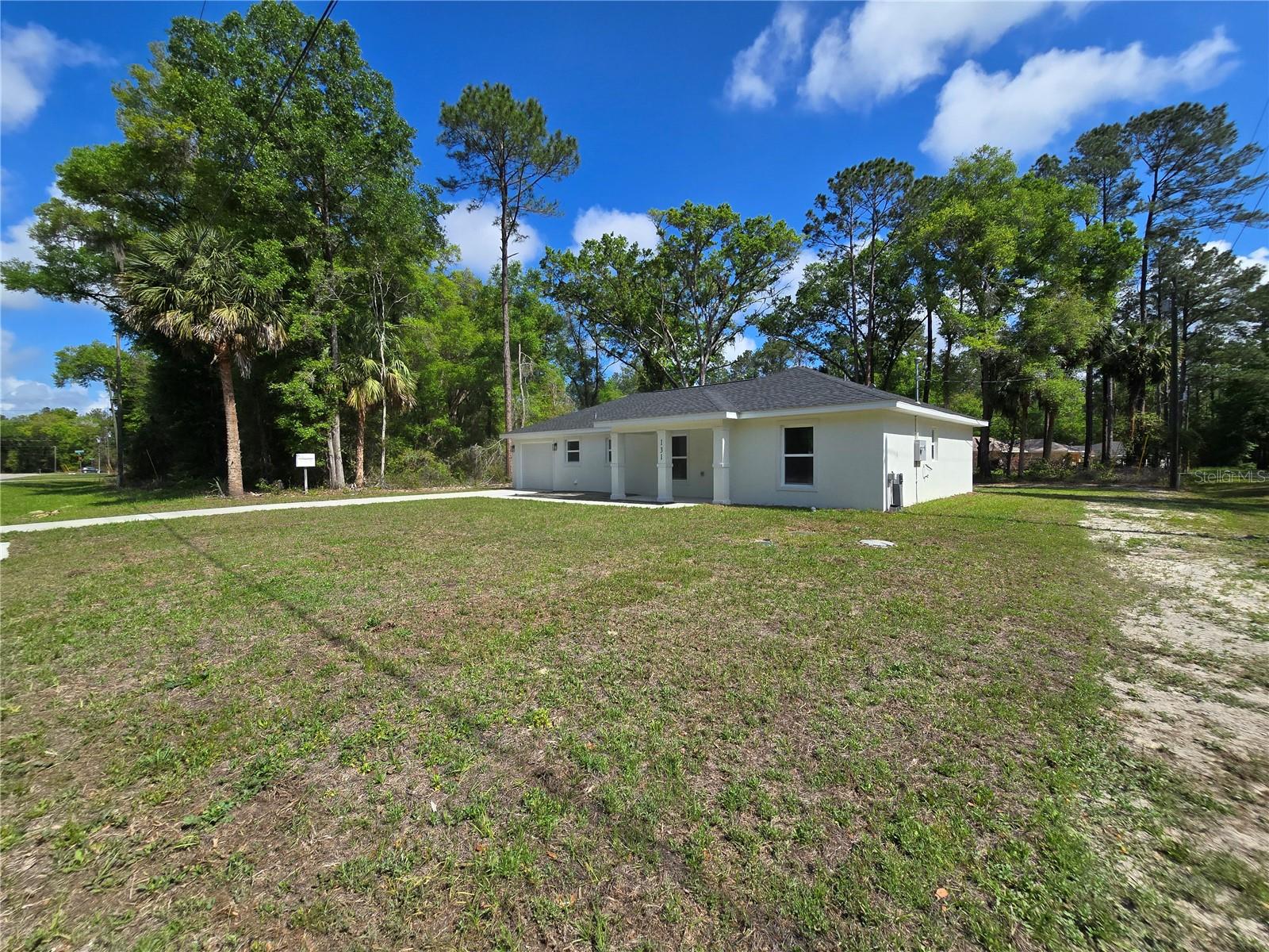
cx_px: 634
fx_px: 477
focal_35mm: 13
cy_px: 476
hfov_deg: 106.2
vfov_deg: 89.9
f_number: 2.2
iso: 50
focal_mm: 2.2
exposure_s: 1/2760
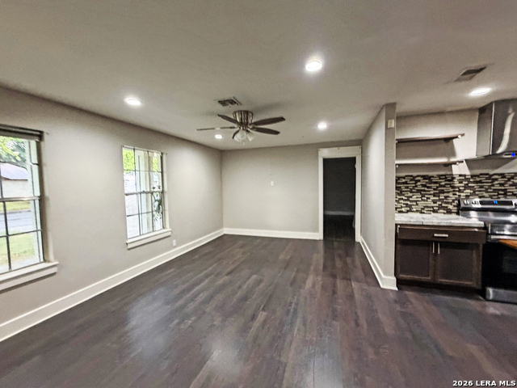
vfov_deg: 85.7
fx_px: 209
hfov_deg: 102.1
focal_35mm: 14
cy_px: 194
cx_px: 258
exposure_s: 1/60
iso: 400
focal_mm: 2.22
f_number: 2.2
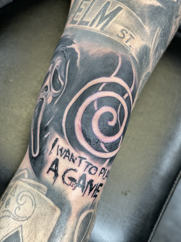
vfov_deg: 30.3
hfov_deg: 22.9
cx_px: 90
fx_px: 446
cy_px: 121
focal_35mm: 64
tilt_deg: -71.4
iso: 125
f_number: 2.2
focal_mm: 7.5
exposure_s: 1/40
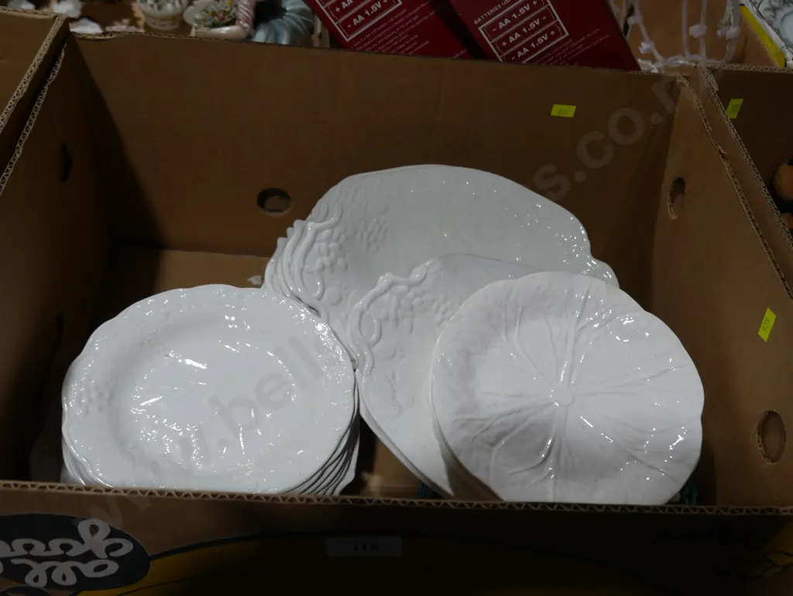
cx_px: 396
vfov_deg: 41.8
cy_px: 298
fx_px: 779
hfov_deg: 53.9
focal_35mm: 34
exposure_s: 1/125
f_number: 4.5
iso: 200
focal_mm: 17
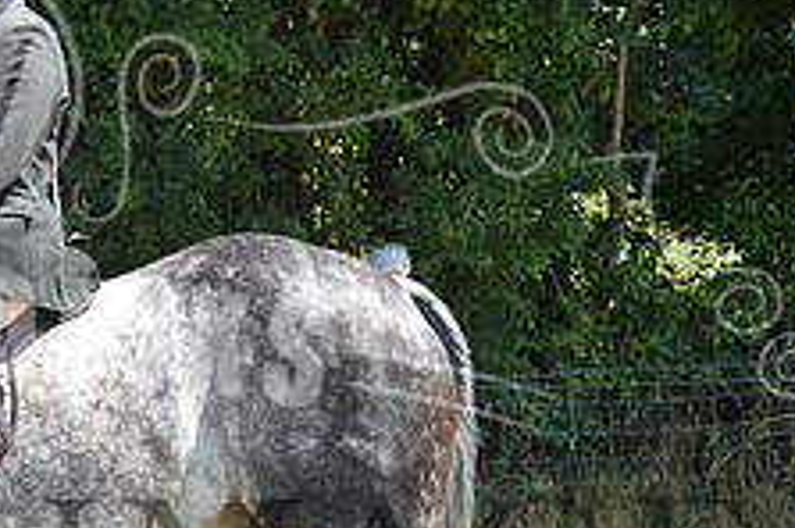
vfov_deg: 7.0
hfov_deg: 10.4
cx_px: -61
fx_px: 4300
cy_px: 516
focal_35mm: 195
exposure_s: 1/1250
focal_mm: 75
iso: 1000
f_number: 7.1
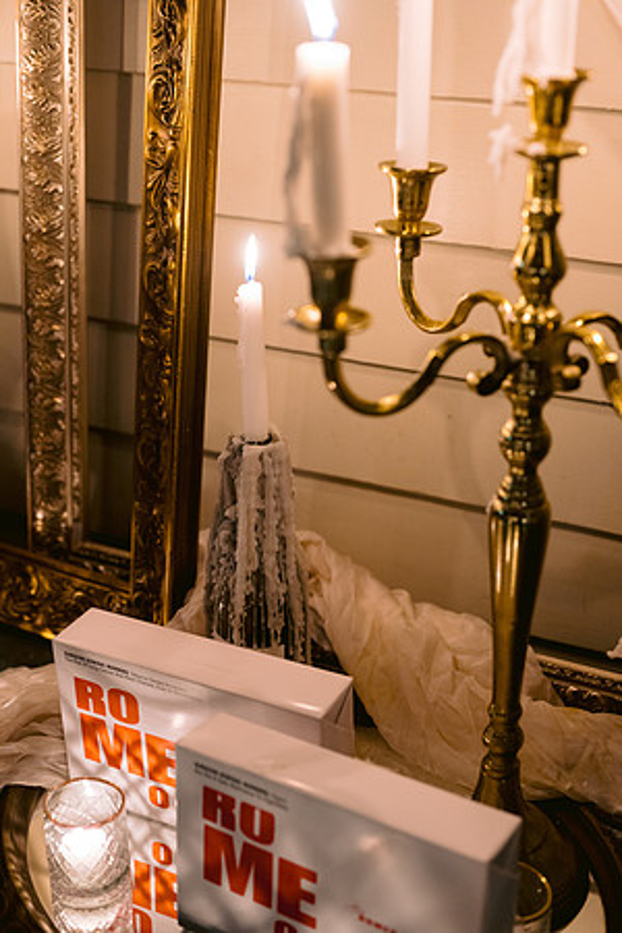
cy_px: 466
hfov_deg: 27.0
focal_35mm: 50
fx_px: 1296
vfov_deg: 39.6
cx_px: 311
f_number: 2.8
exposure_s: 1/30
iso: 1600
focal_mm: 50
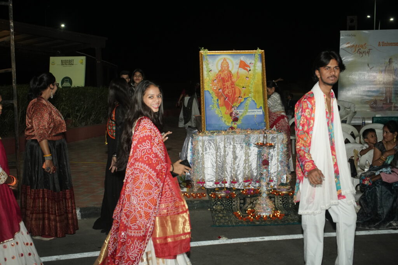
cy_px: 132
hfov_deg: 42.7
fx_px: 509
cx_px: 199
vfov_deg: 29.3
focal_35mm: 46
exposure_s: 1/160
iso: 3200
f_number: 5.6
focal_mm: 46
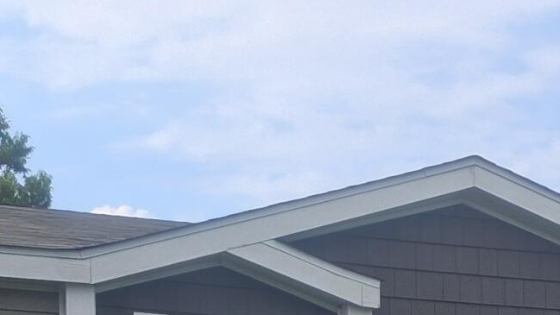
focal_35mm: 136
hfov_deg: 15.7
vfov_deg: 8.4
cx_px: 403
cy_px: 672
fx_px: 2019
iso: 25
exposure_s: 1/472
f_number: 1.8
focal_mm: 4
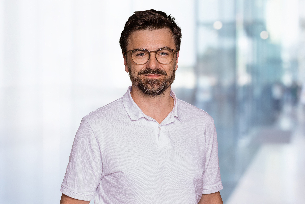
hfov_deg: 31.4
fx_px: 542
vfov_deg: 21.3
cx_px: 152
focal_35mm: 64
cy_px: 102
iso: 80
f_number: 9
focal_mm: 43
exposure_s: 1/125
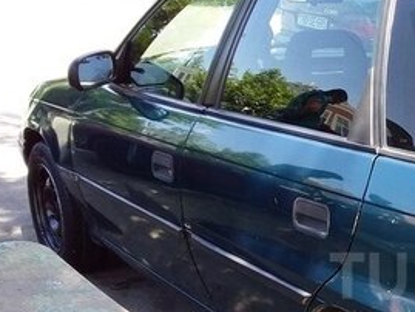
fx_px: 912
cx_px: 488
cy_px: 276
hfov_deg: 23.6
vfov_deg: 19.1
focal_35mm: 76
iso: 40
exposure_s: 1/188
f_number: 2.2
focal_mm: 3.3
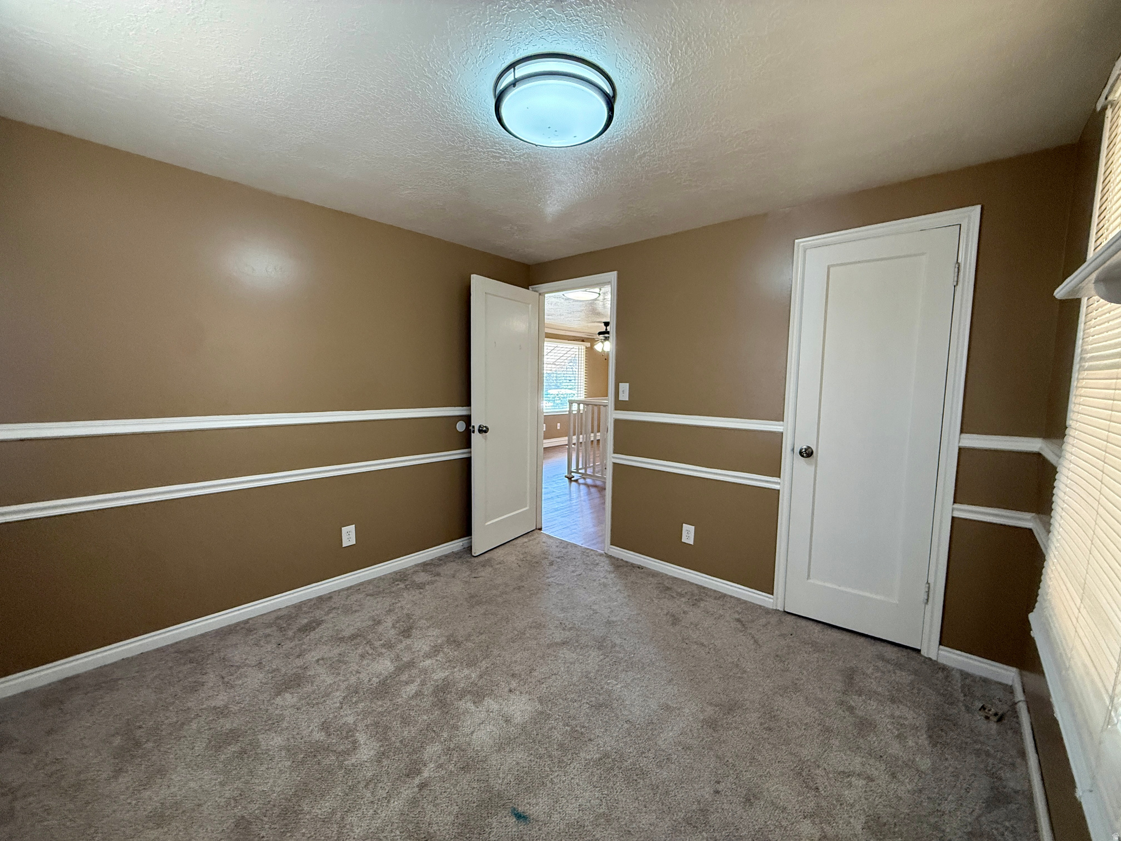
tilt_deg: -4.1
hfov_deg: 102.1
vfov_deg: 85.7
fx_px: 453
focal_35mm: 14
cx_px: 560
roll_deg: -0.6
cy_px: 420
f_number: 2.2
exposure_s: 1/120
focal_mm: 2.22
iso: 500
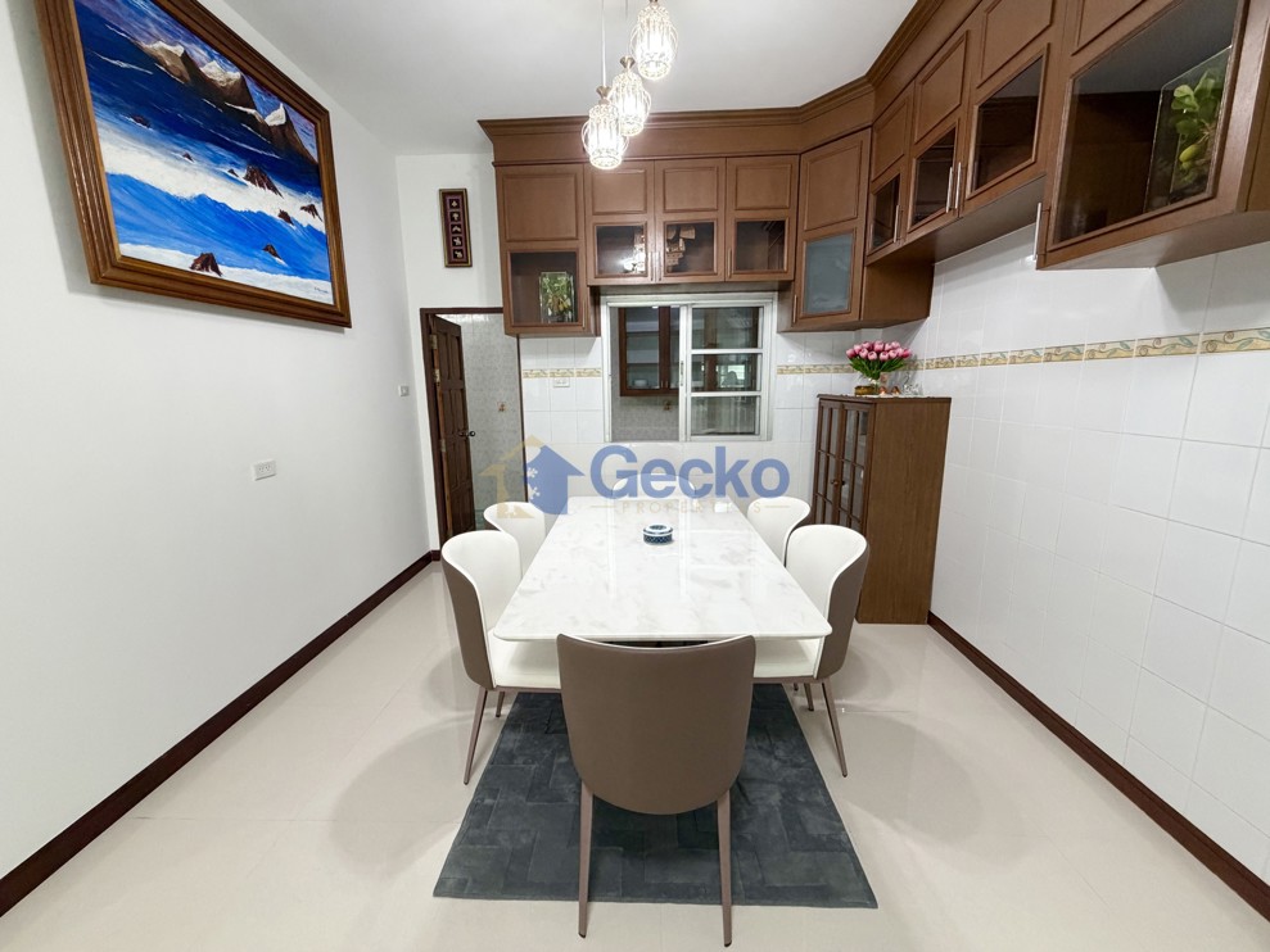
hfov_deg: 102.1
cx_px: 635
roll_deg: +1.5
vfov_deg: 85.7
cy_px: 476
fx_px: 514
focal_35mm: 14
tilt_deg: -10.5
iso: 320
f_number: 2.2
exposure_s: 1/121
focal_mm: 2.22
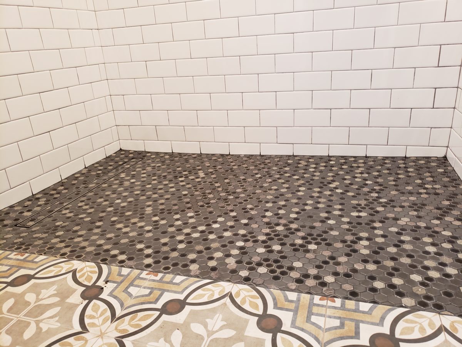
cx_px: 231
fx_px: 347
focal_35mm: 26
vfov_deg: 53.1
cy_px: 174
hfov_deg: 67.3
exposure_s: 1/60
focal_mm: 4.3
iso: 250
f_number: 1.5
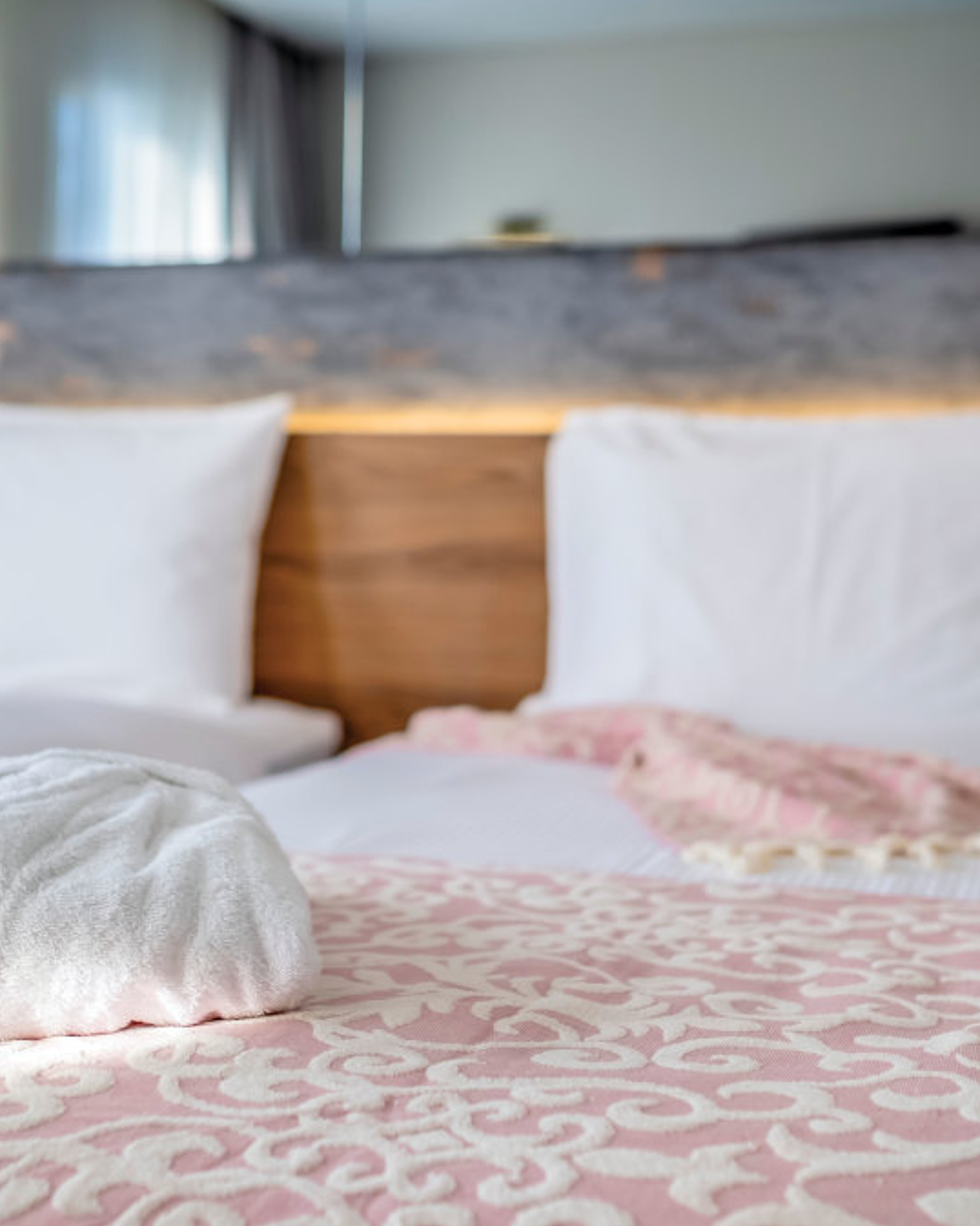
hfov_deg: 30.2
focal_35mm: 50
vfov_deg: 37.3
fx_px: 1814
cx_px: 413
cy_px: 611
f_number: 2
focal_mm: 23
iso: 400
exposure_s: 1/250
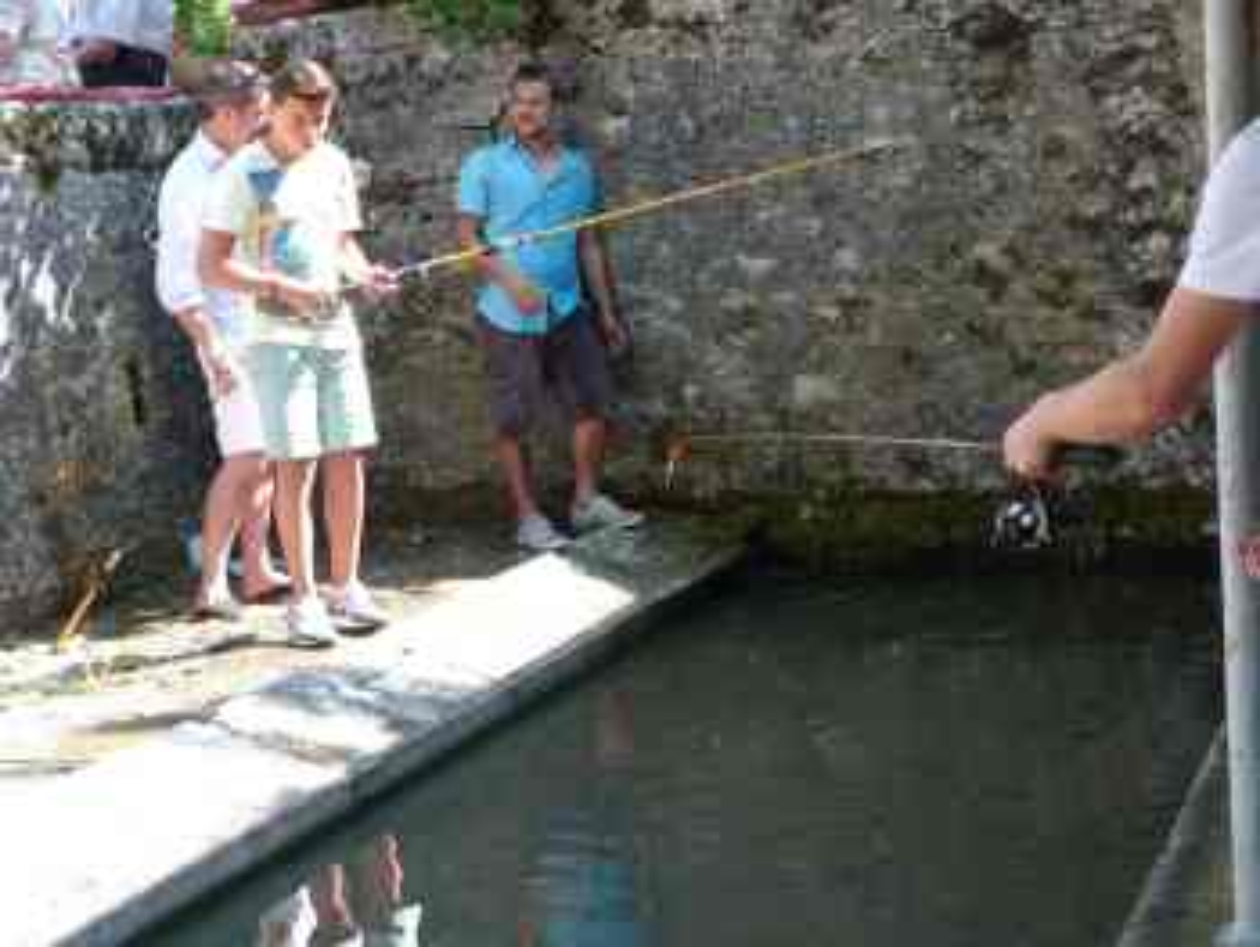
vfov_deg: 21.3
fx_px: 2513
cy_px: 474
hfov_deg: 28.1
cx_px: 630
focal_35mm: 69
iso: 400
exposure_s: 1/400
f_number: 3.3
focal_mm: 12.4
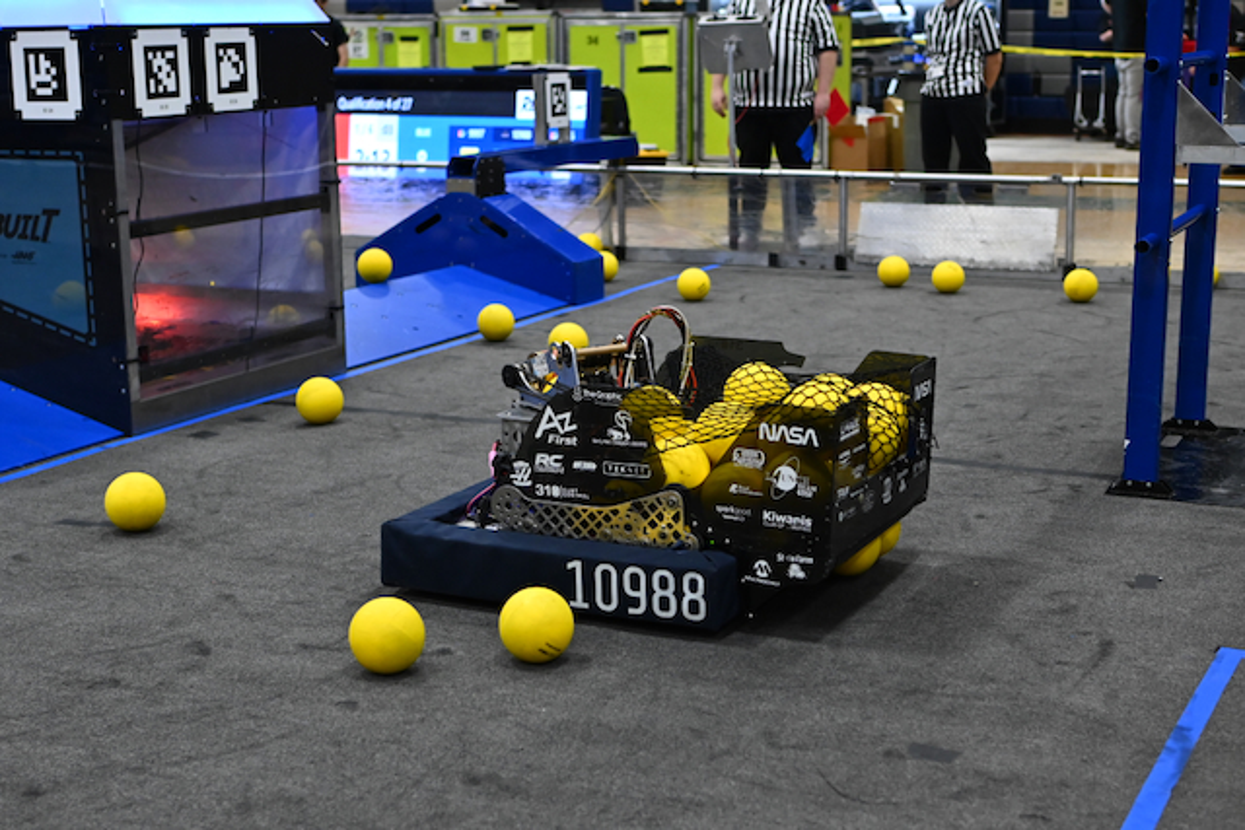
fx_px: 1816
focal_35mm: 52
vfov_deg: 25.8
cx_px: 622
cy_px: 415
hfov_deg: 37.8
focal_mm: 35
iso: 1600
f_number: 2.5
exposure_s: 1/640
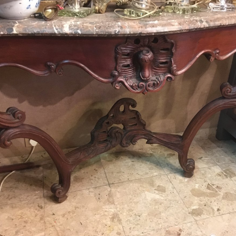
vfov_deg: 47.2
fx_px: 270
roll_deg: -1.2
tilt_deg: -29.0
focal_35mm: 35
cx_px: 129
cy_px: 120
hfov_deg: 47.2
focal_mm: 4.15
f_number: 2.2
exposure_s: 1/17
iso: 320
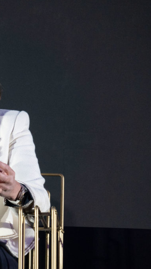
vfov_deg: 7.6
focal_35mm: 284
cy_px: 135
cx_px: -15
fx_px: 2024
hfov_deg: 4.3
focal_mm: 120
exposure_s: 1/160
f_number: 5.6
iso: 1600
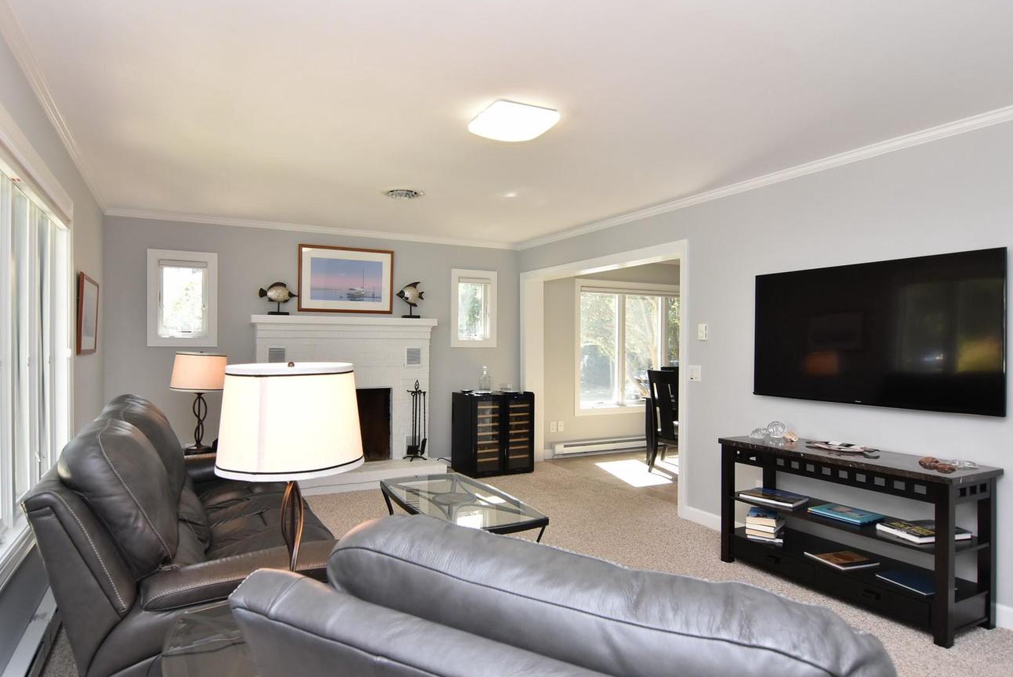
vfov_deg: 62.0
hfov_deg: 83.8
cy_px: 346
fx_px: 563
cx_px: 476
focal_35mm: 20
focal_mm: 12
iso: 800
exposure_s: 1/100
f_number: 7.1
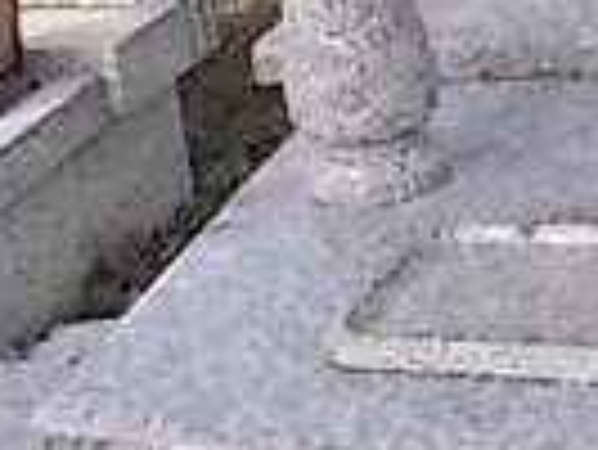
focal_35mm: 125
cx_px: 674
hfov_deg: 15.3
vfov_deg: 11.9
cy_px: 202
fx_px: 2161
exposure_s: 1/160
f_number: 3.2
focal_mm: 4.6
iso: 80
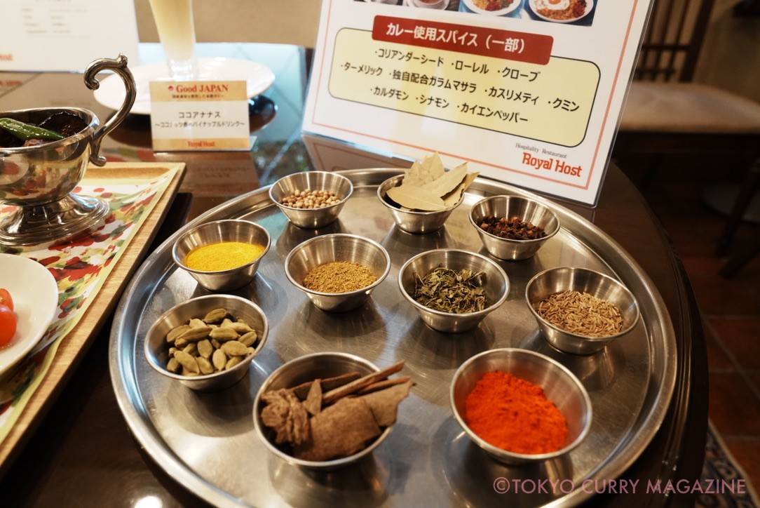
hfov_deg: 71.5
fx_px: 528
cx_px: 380
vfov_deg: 51.3
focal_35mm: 25
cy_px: 254
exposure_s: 1/60
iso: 4000
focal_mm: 25
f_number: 6.3
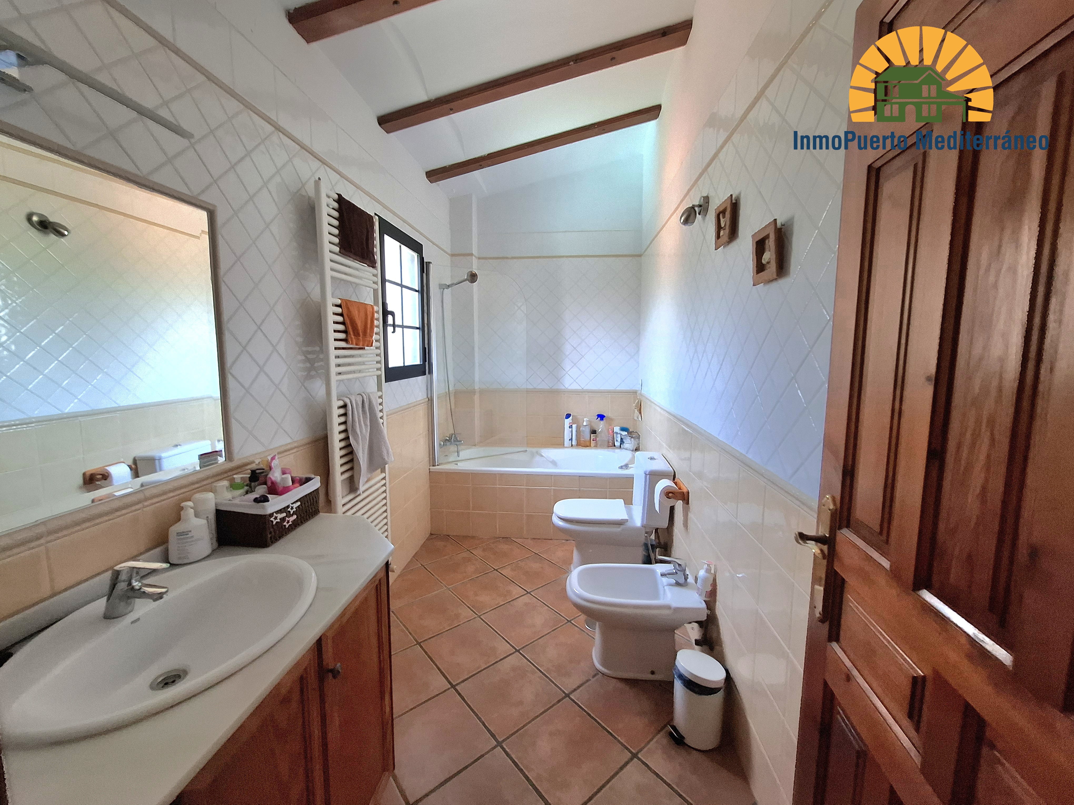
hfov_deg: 106.2
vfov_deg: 89.9
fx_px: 403
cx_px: 537
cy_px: 402
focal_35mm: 13
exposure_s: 1/30
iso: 160
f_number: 2.2
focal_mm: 1.74
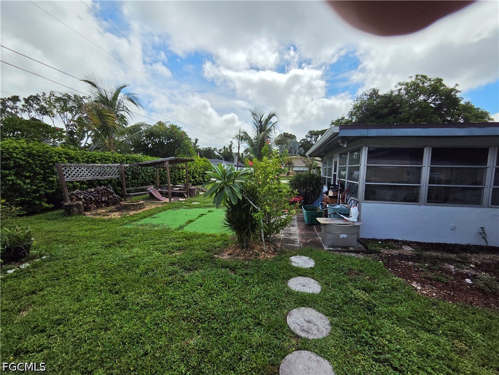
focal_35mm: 13
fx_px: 187
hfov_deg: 106.2
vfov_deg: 89.9
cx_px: 250
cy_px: 188
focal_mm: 2.2
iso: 100
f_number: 2.2
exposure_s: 1/6292
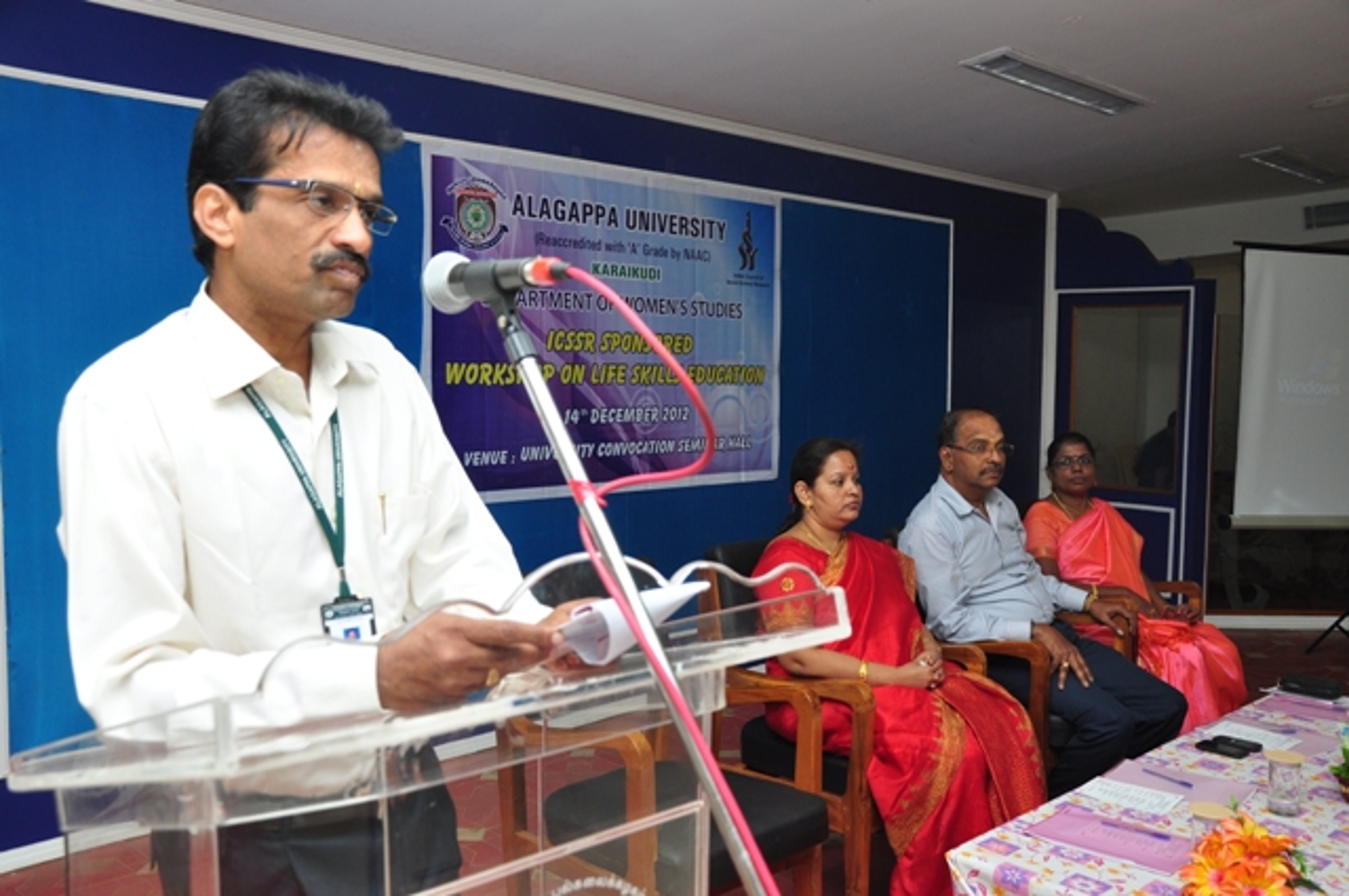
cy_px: 448
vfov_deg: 39.9
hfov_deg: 57.3
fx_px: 1235
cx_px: 674
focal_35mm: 33
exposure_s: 1/125
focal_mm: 22
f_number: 5.6
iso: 400
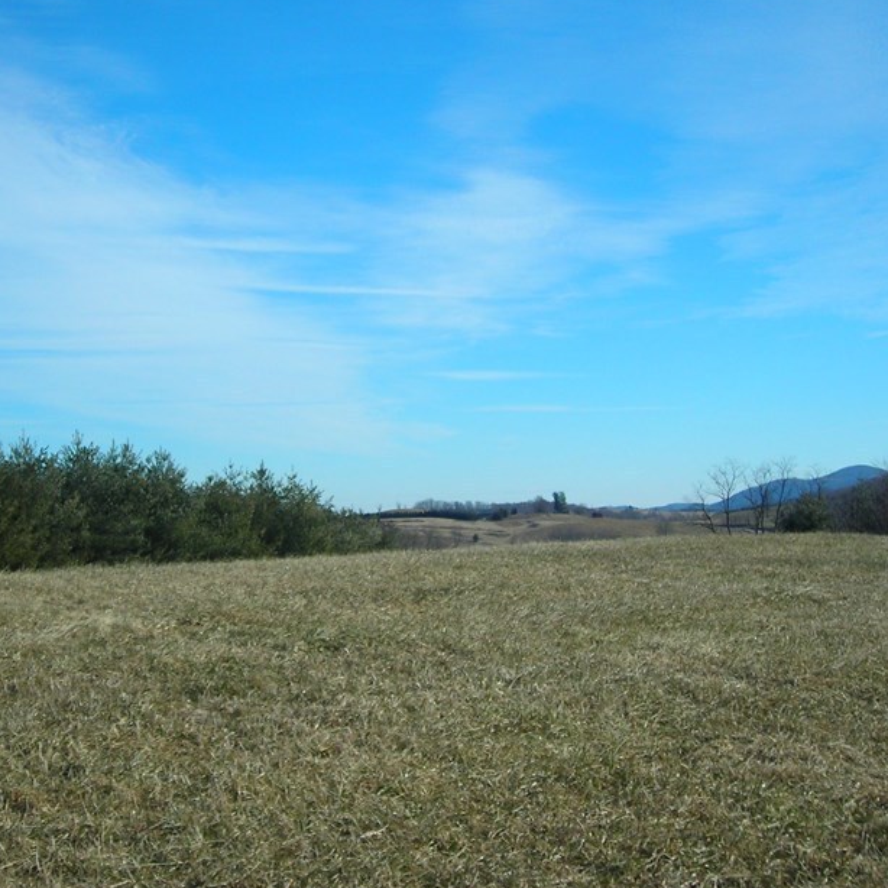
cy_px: 398
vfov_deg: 30.5
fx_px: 1625
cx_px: 359
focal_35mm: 56
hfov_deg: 30.5
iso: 50
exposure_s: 1/217
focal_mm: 6.3
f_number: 6.4
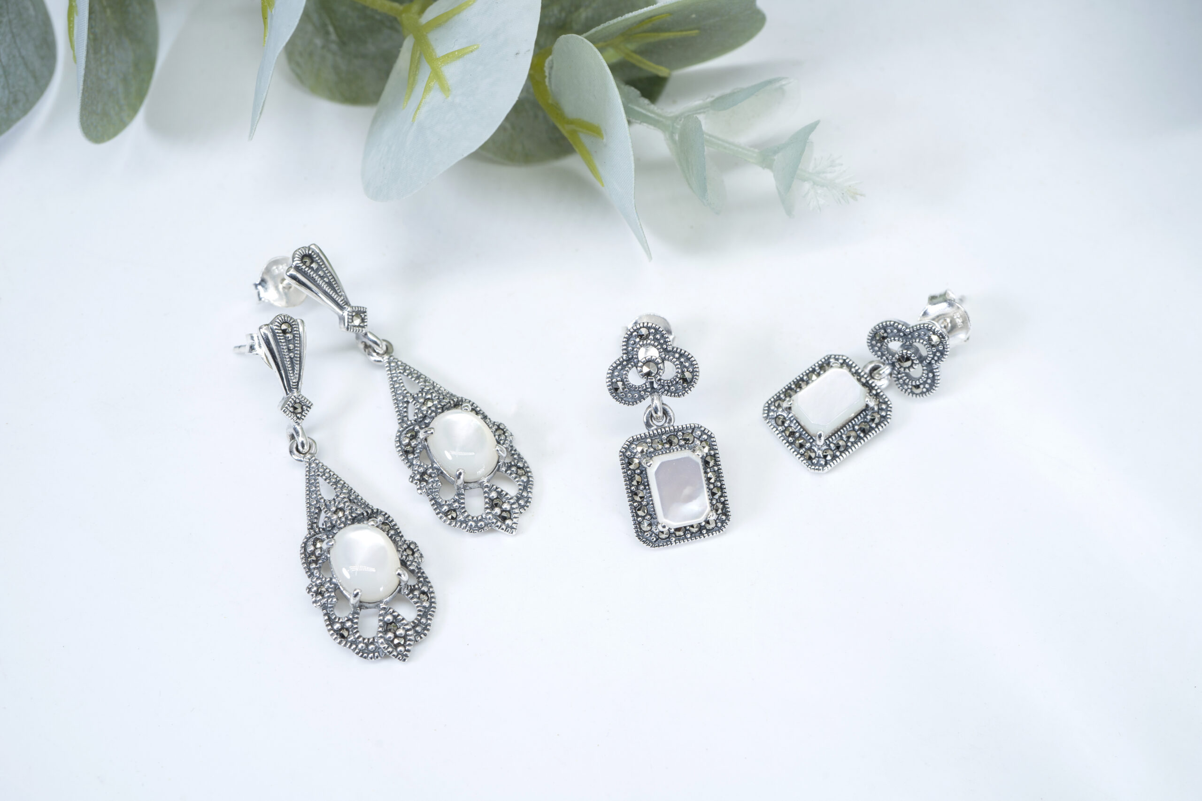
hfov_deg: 39.6
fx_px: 1669
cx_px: 601
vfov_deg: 27.0
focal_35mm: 50
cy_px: 400
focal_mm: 50
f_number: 10
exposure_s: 1/50
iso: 200
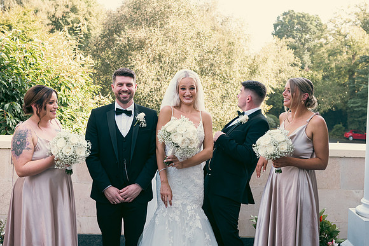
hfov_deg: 36.2
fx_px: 564
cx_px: 184
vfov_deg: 24.6
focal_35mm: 55
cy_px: 123
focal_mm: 55
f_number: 6.3
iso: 320
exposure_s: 1/160
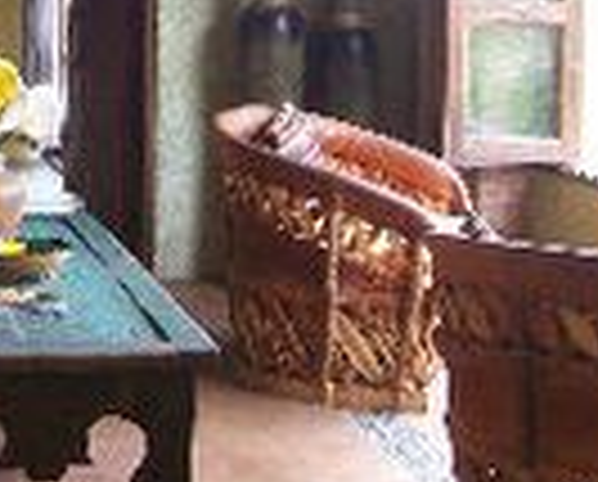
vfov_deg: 15.5
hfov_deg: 18.8
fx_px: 1721
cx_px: -90
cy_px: -32
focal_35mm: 97
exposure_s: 1/49.4
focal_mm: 6
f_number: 2.7
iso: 80
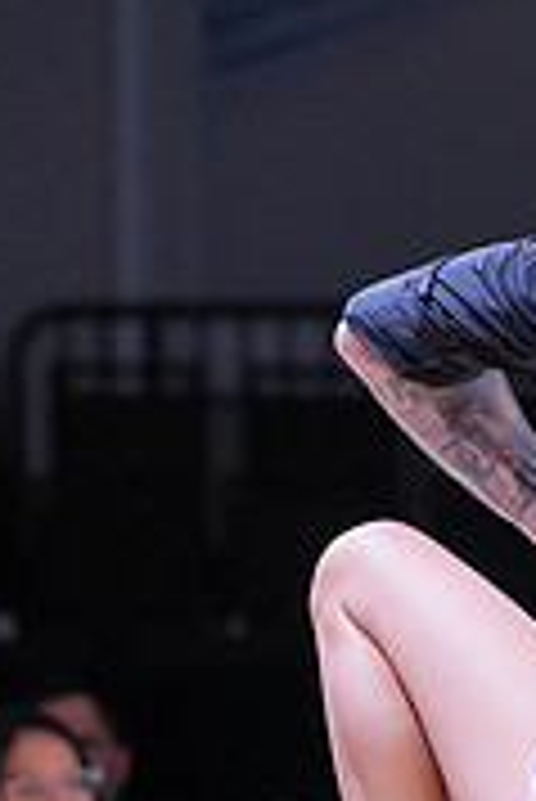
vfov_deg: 3.2
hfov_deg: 2.1
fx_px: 14554
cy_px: 963
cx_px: 809
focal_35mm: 653
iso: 2000
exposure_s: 1/320
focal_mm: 200
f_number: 5.6
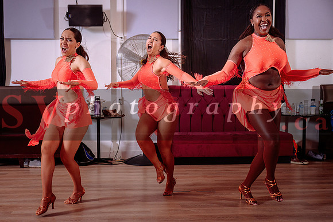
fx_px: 390
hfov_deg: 46.0
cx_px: 138
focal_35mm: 42
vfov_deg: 31.7
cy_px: 130
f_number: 3.5
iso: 800
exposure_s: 1/200
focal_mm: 36
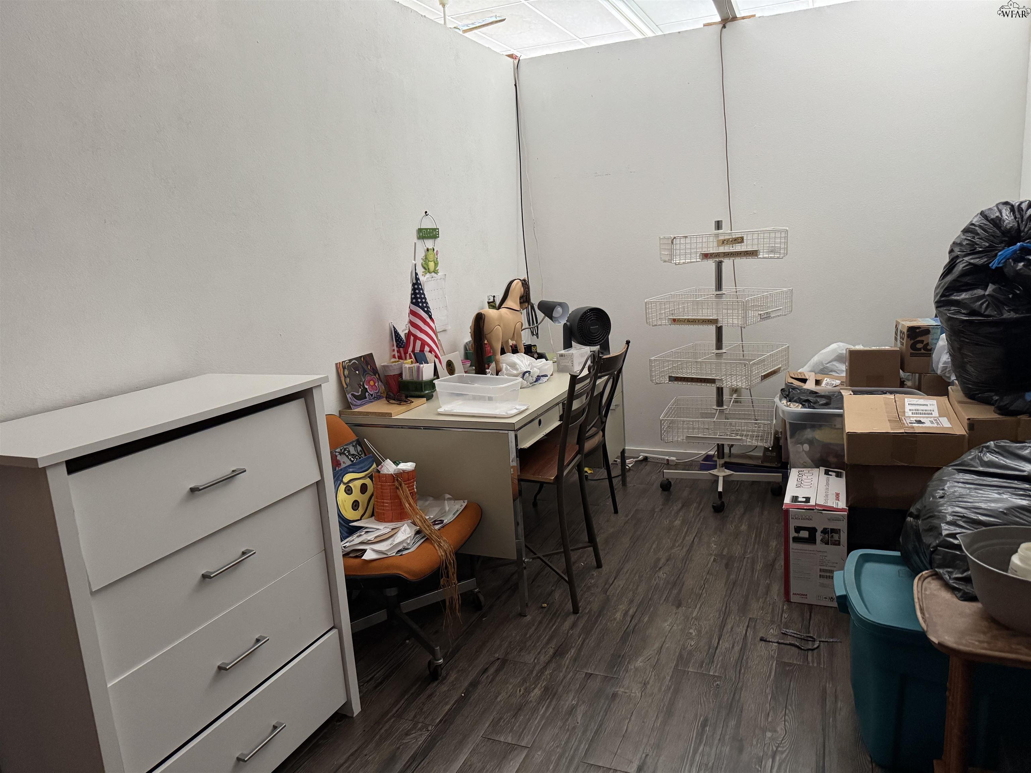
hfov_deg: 71.6
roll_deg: +3.6
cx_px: 516
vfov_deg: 56.8
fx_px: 715
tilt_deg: -11.6
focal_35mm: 24
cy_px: 386
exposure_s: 1/60
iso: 800
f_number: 1.78
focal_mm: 6.76
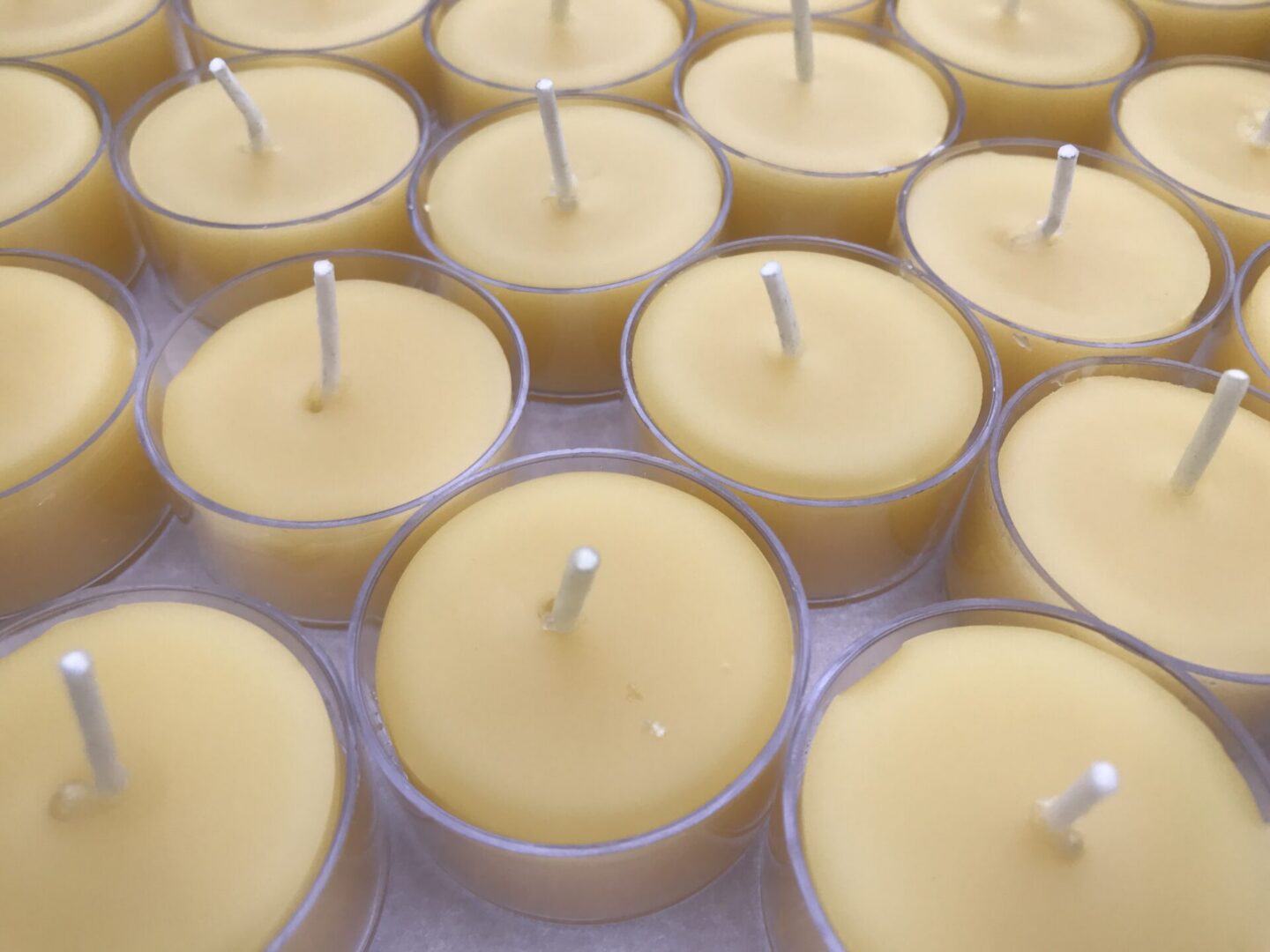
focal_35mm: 28
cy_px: 476
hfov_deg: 63.4
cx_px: 635
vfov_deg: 49.7
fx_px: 1027
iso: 25
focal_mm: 3.99
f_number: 1.8
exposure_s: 1/120
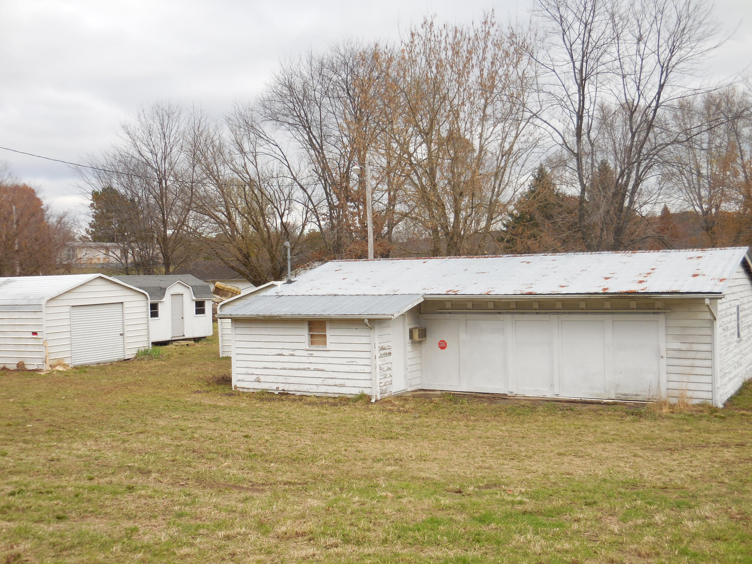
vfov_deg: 36.8
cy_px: 282
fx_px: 847
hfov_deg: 47.9
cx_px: 376
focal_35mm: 39
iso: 125
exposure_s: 1/125
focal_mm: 7
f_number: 3.9
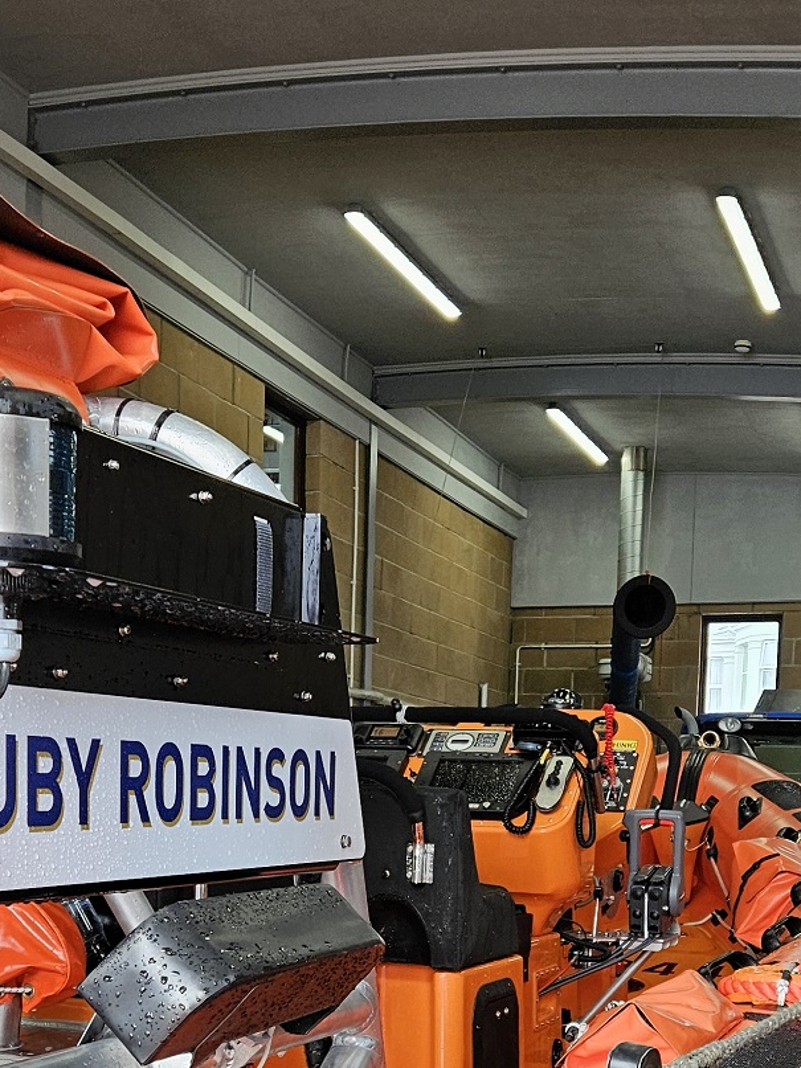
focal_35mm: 57
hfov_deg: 25.6
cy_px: 962
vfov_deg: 32.1
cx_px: 343
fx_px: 1759
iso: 64
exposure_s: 1/190
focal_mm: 5.4
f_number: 1.8
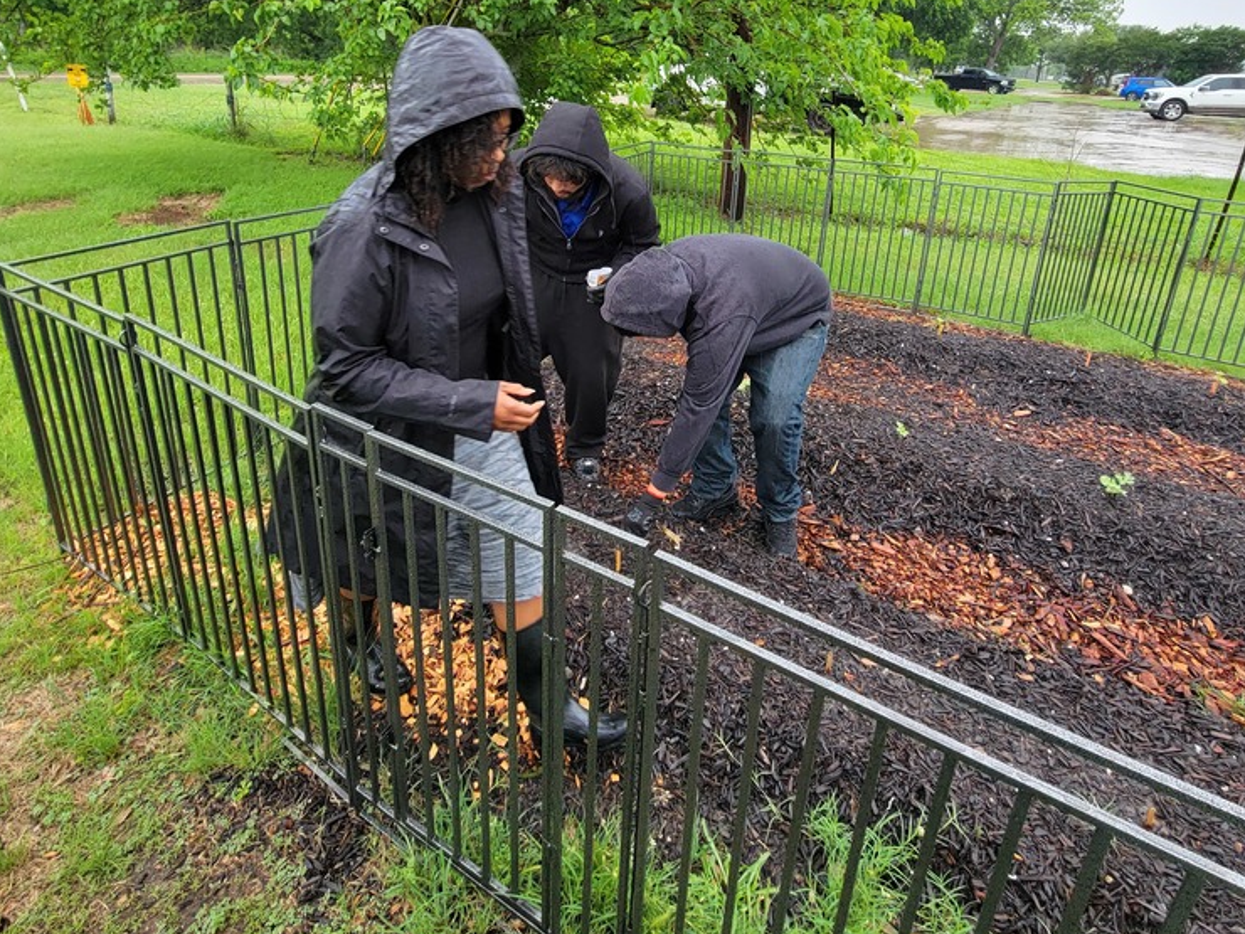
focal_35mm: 18
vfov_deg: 68.4
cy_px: 273
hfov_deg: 87.7
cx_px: 636
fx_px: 647
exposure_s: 1/120
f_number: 2.2
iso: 64
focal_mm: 2.2
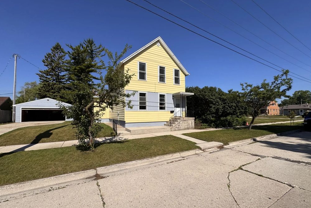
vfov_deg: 77.3
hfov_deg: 100.4
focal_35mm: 15
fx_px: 130
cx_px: 154
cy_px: 110
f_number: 2.2
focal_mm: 2.22
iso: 50
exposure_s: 1/3717
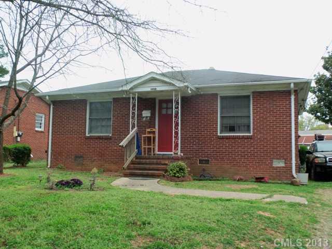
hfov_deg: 49.0
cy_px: 124
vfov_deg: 37.7
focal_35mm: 38
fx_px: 364
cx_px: 166
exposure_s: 1/80
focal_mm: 6.7
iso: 80
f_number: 3.7
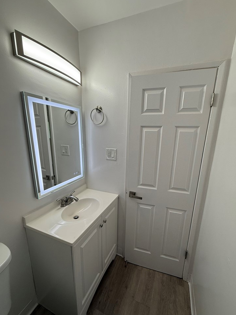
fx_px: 136
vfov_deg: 98.1
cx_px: 120
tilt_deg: -13.2
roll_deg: -2.0
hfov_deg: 81.7
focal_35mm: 15
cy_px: 166
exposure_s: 1/120
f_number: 2.2
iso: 64
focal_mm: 2.22
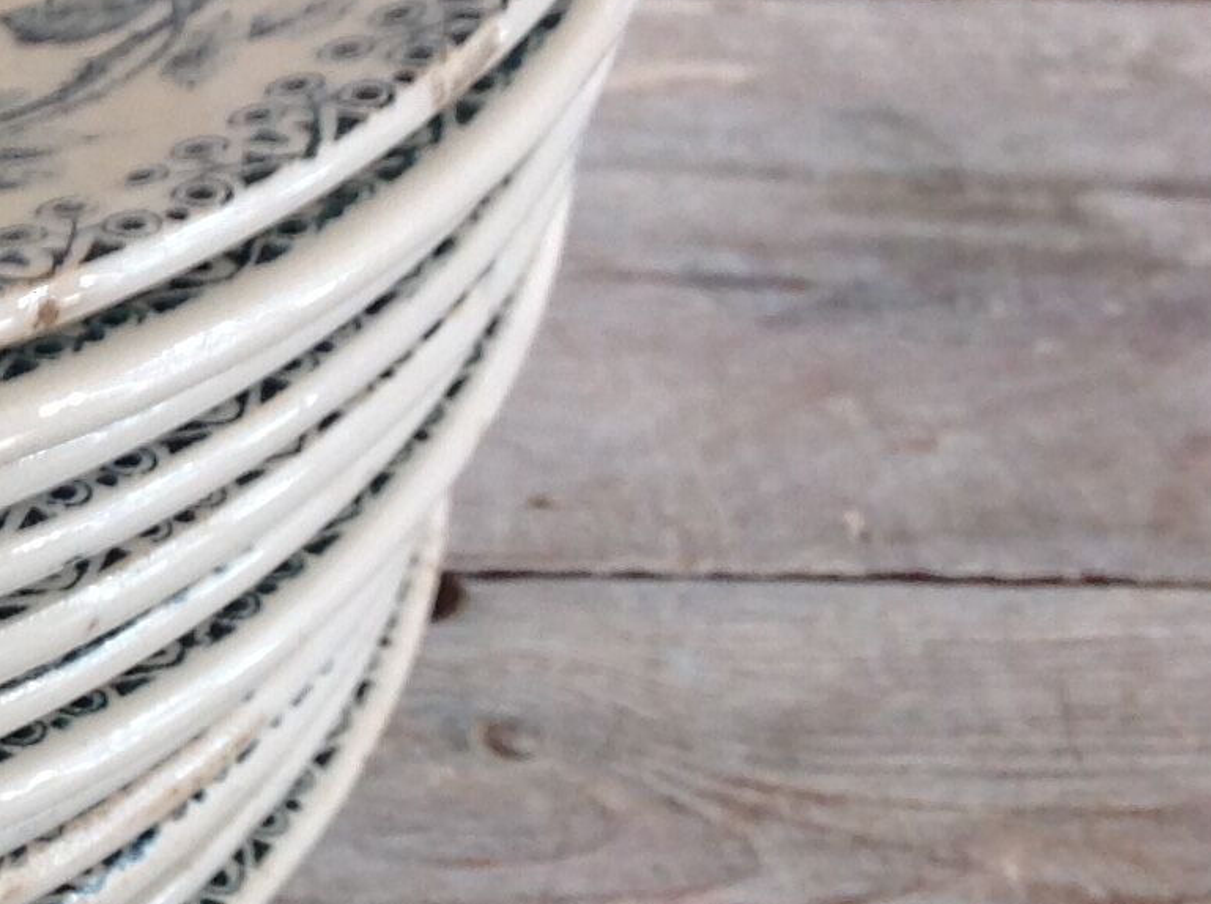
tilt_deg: -39.5
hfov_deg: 15.2
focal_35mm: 118
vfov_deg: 12.5
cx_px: -732
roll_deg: -2.8
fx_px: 4121
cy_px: 323
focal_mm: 4.28
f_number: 2.4
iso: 50
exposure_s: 1/20
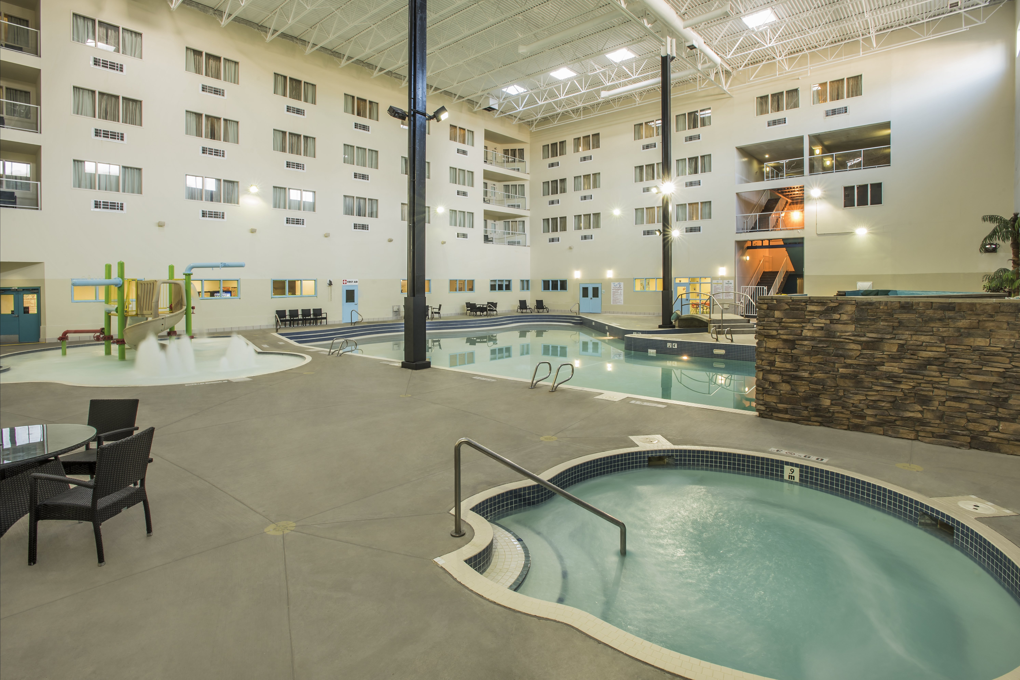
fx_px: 482
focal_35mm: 17
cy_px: 340
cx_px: 510
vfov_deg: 70.4
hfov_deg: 93.3
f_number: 22
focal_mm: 17
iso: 50
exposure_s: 5
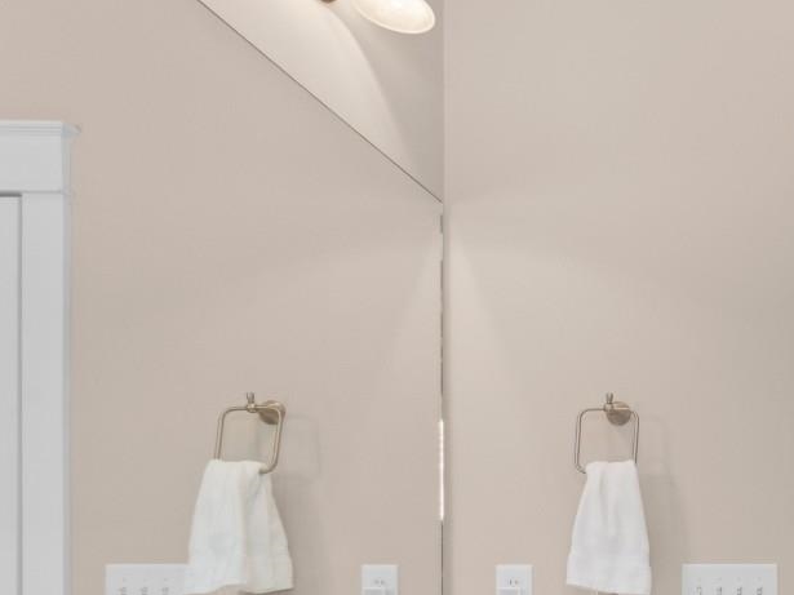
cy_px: 572
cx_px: 900
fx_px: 871
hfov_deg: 39.0
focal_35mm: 38
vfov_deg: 34.8
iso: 100
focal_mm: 10
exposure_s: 1/13
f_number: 4.5
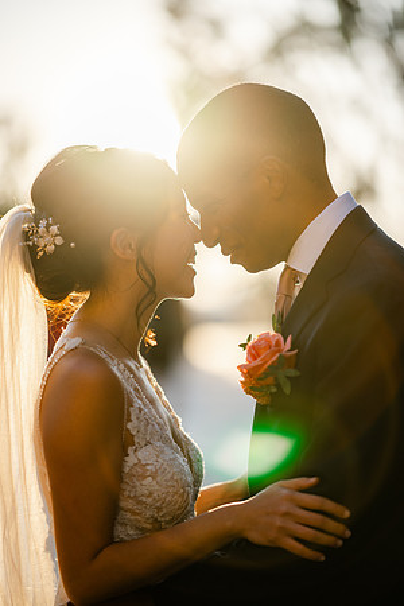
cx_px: 202
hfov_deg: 13.0
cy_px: 303
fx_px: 1767
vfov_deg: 19.5
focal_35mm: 105
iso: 64
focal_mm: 105
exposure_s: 1/3200
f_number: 1.4
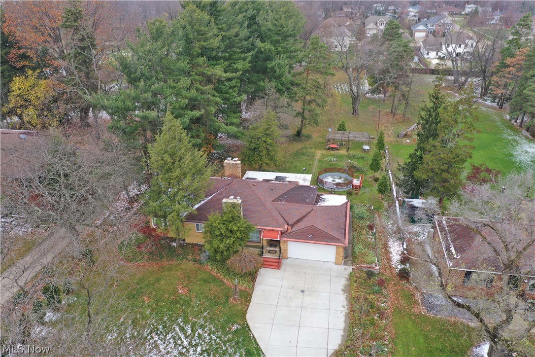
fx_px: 416
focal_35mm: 28
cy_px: 178
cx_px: 268
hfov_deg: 65.5
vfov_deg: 46.4
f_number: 4
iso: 100
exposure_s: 1/100
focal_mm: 10.26
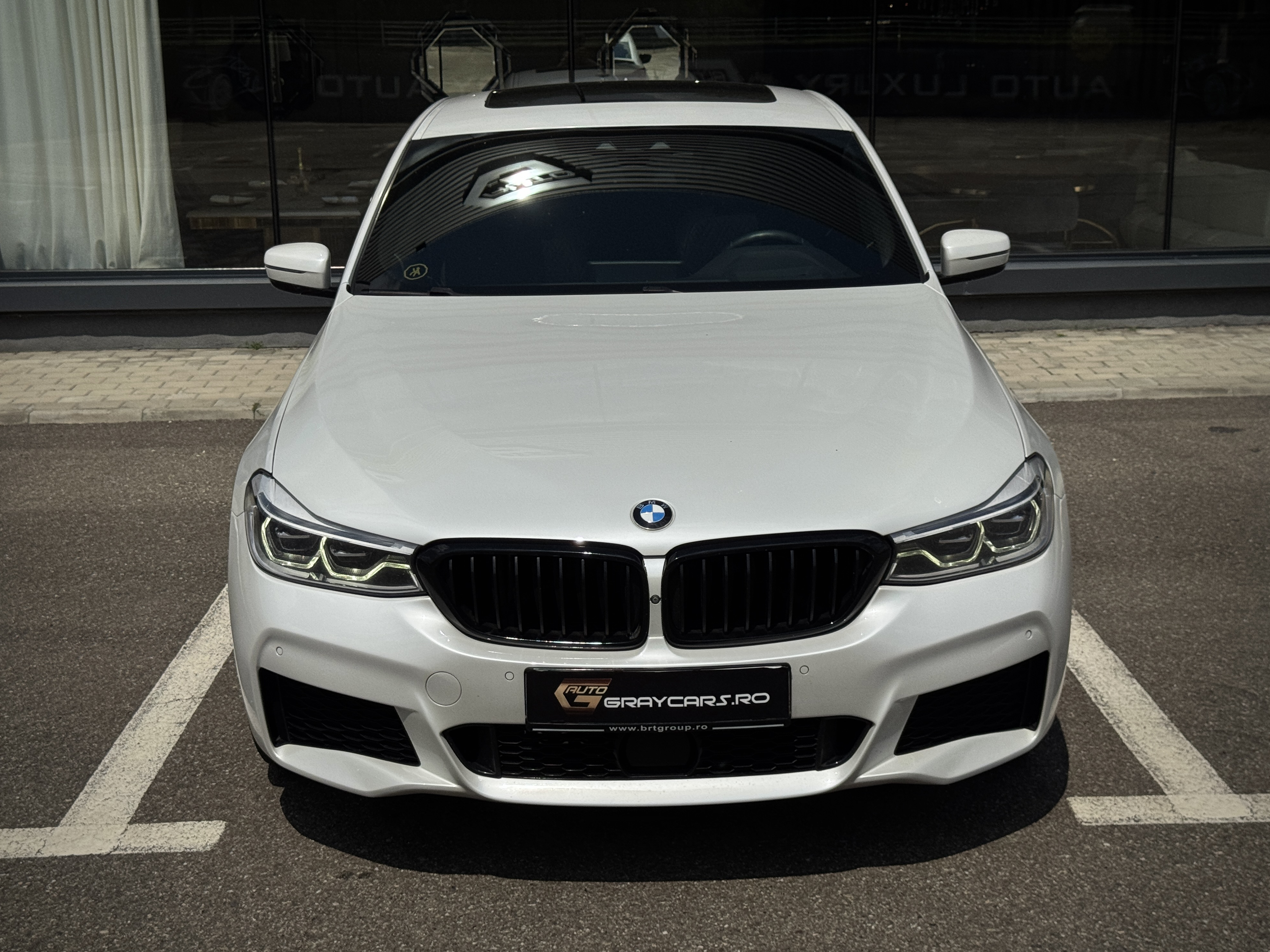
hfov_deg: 38.9
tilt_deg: -12.8
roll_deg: +1.6
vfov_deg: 29.7
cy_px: 472
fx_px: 1798
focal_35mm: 49
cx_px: 630
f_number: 1.78
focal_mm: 6.76
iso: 64
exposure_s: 1/28571
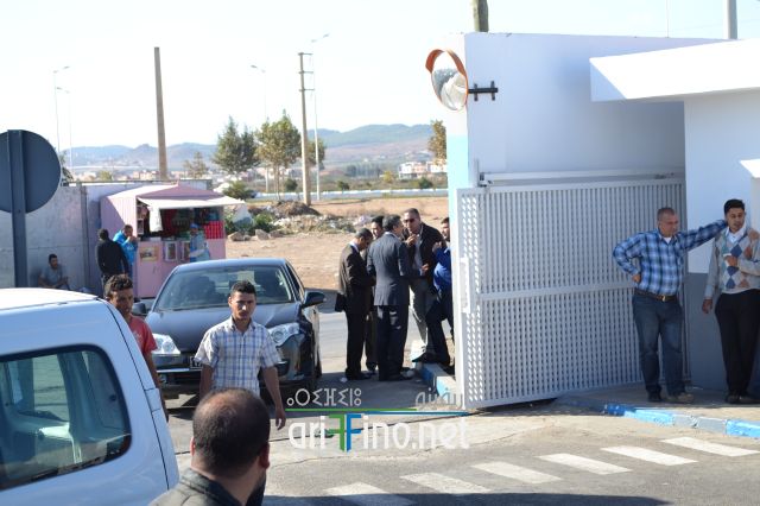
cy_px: 253
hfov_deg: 24.6
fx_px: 1741
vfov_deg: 16.5
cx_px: 380
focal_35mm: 82
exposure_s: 1/250
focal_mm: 55
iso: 100
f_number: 8
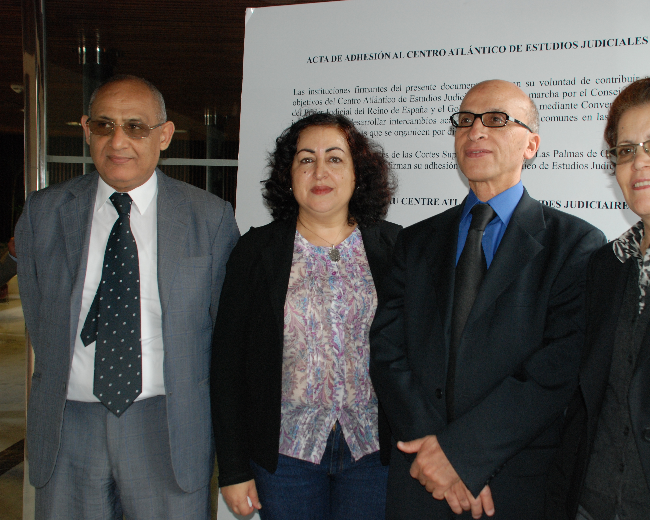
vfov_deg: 36.5
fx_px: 789
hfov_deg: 44.6
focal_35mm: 41
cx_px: 381
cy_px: 262
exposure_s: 1/60
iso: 400
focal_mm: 24
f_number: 4
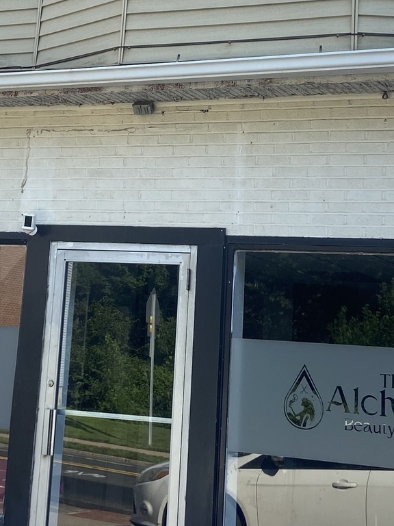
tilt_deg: +13.9
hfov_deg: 18.8
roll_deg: -3.0
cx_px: 129
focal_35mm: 78
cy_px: 79
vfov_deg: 24.5
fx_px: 1184
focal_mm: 4.25
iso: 32
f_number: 1.8
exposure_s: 1/738
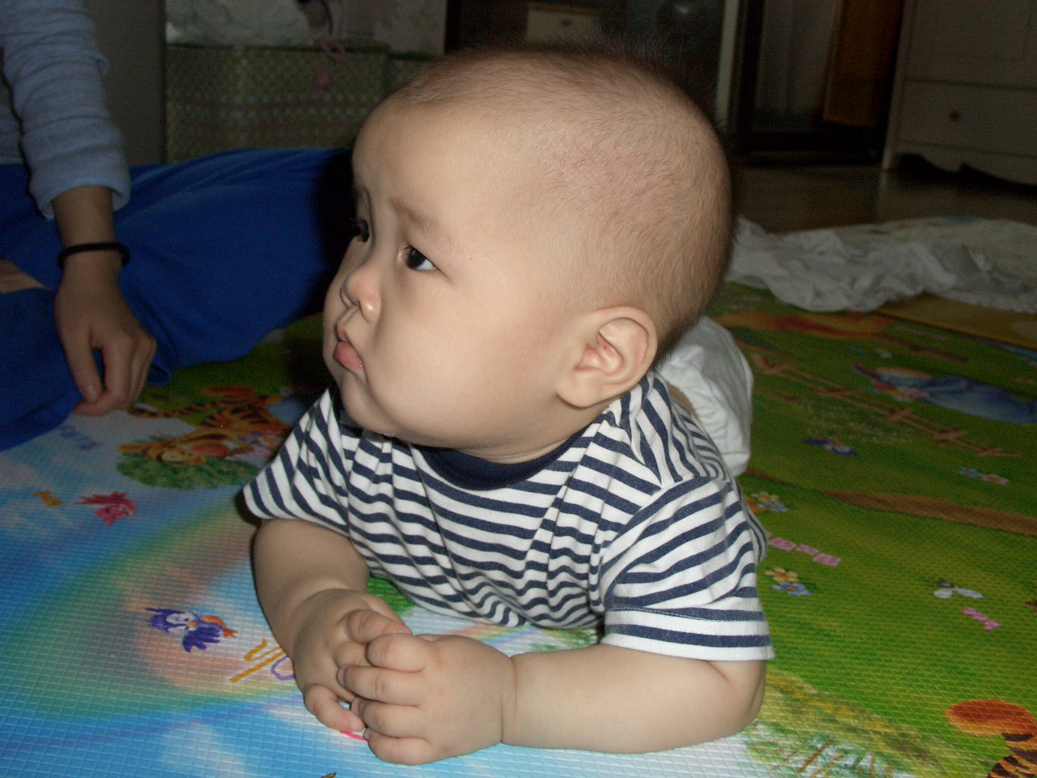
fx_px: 1078
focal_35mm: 36
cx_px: 518
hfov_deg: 51.4
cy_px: 389
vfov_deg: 39.7
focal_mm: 7.8
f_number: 2.9
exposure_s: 1/60
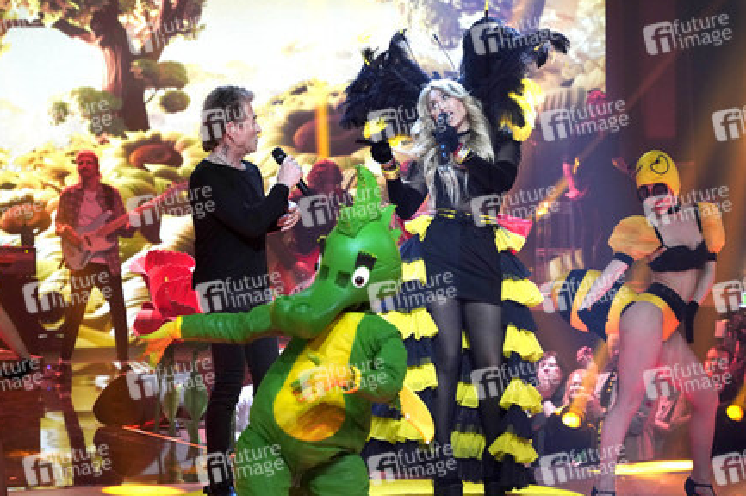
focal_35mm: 122
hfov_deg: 16.8
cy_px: 250
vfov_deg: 11.2
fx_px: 2526
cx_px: 366
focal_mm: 117
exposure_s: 1/200
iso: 3200
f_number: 5.6
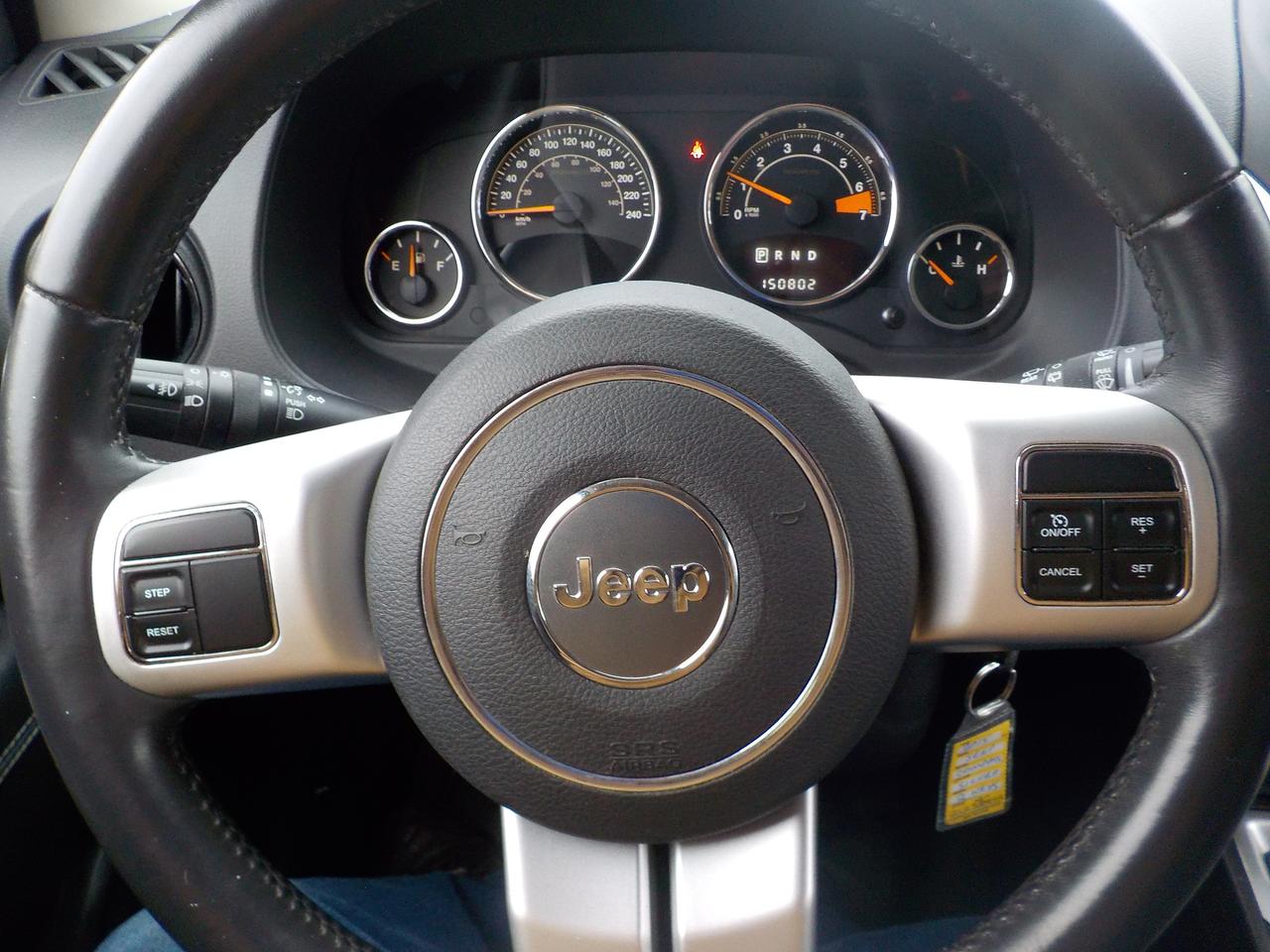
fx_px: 1101
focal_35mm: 30
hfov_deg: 60.0
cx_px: 635
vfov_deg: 46.8
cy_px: 476
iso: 250
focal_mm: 4.1
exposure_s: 1/30
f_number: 3.3
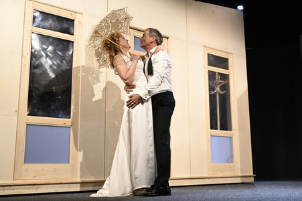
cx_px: 151
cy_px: 100
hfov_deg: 51.9
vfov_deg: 35.9
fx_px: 310
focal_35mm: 37
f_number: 6.3
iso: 1250
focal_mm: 37
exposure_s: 1/125
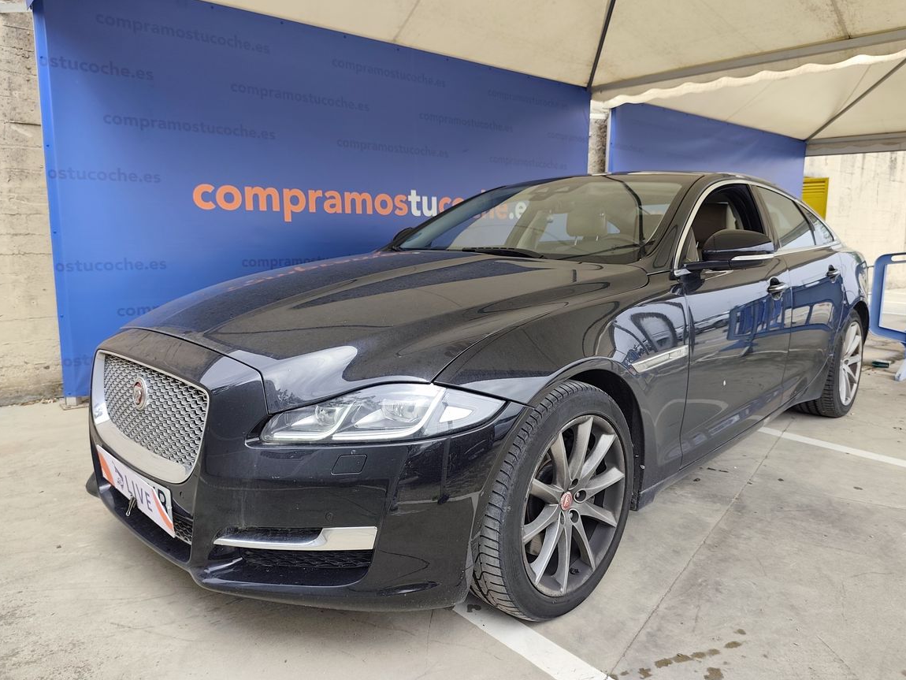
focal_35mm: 24
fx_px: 628
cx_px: 450
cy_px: 329
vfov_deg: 56.8
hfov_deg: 71.6
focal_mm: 6.19
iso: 50
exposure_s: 1/329
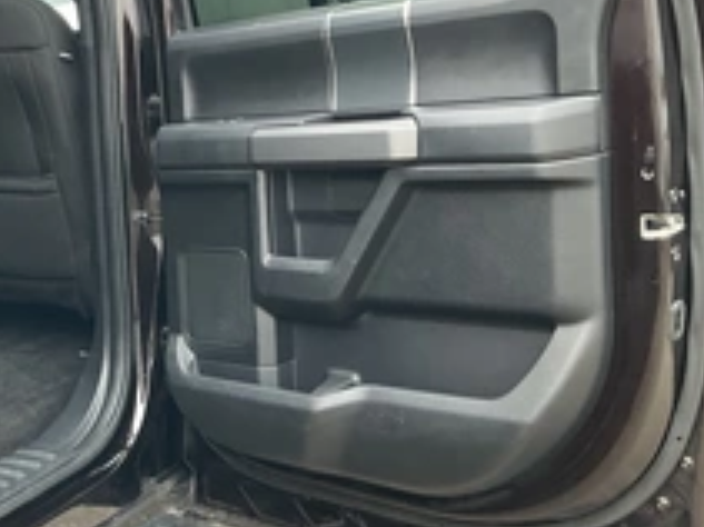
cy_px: 207
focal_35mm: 55
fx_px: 1118
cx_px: 70
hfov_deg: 33.1
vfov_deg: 26.5
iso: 32
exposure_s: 1/122
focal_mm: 3
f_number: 1.8
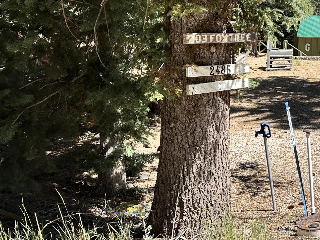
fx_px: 518
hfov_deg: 30.1
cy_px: 22
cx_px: 367
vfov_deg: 25.3
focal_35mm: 56
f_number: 1.78
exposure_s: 1/1692
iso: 80
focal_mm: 6.86
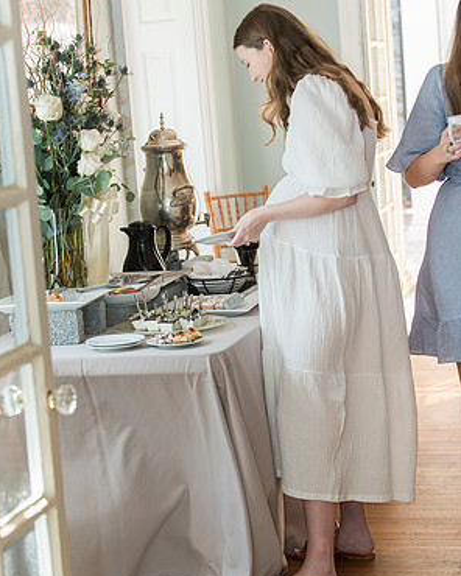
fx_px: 1364
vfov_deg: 23.8
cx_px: 230
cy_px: 299
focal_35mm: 80
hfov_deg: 19.2
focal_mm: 70
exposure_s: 1/125
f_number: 4
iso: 800
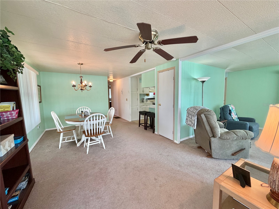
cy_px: 104
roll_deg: +1.2
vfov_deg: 85.7
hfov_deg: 102.1
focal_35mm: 14
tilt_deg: -4.6
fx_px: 113
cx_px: 140
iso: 200
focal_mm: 2.22
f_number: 2.2
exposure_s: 1/120
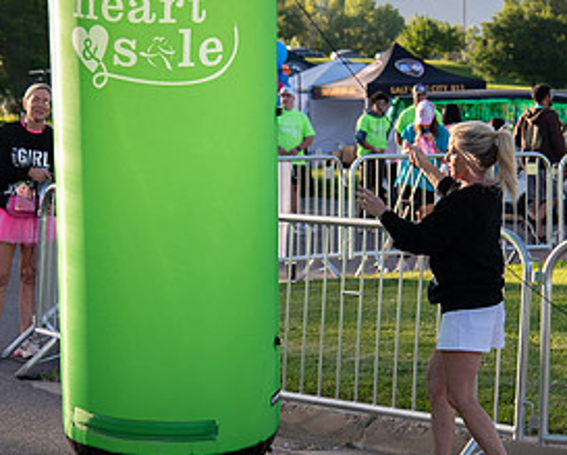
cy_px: 213
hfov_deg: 14.8
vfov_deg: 11.9
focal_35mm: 130
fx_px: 2184
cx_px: 317
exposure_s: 1/640
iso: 250
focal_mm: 55
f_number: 4
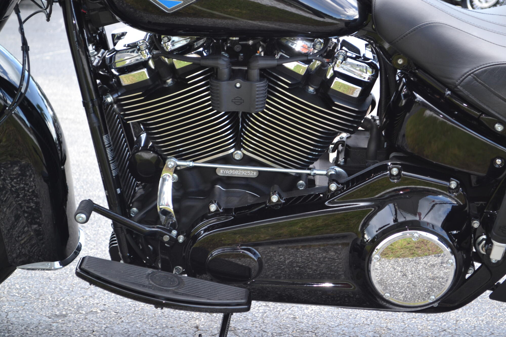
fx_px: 1159
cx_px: 253
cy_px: 168
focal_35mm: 82
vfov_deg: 16.6
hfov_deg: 24.6
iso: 400
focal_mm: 55
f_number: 5.6
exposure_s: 1/100
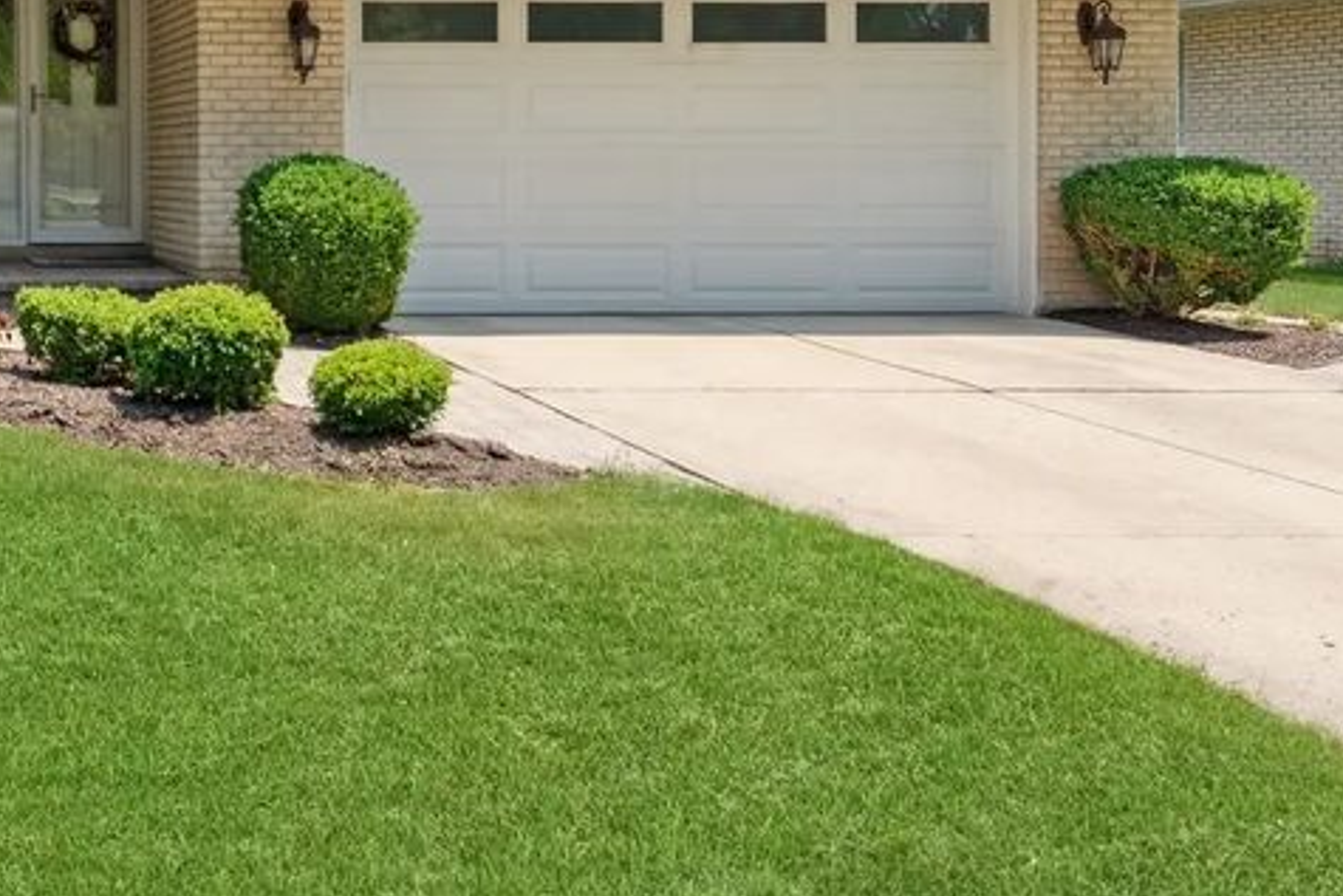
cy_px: 59
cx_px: 181
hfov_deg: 44.0
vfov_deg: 30.9
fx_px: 1530
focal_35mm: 41
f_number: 9
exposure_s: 1/250
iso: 200
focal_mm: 19
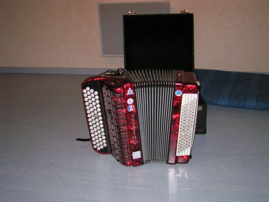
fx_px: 295
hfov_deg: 49.0
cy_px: 101
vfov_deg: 37.7
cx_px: 134
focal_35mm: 38
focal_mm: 5.8
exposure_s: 1/40
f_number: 2.8
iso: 200
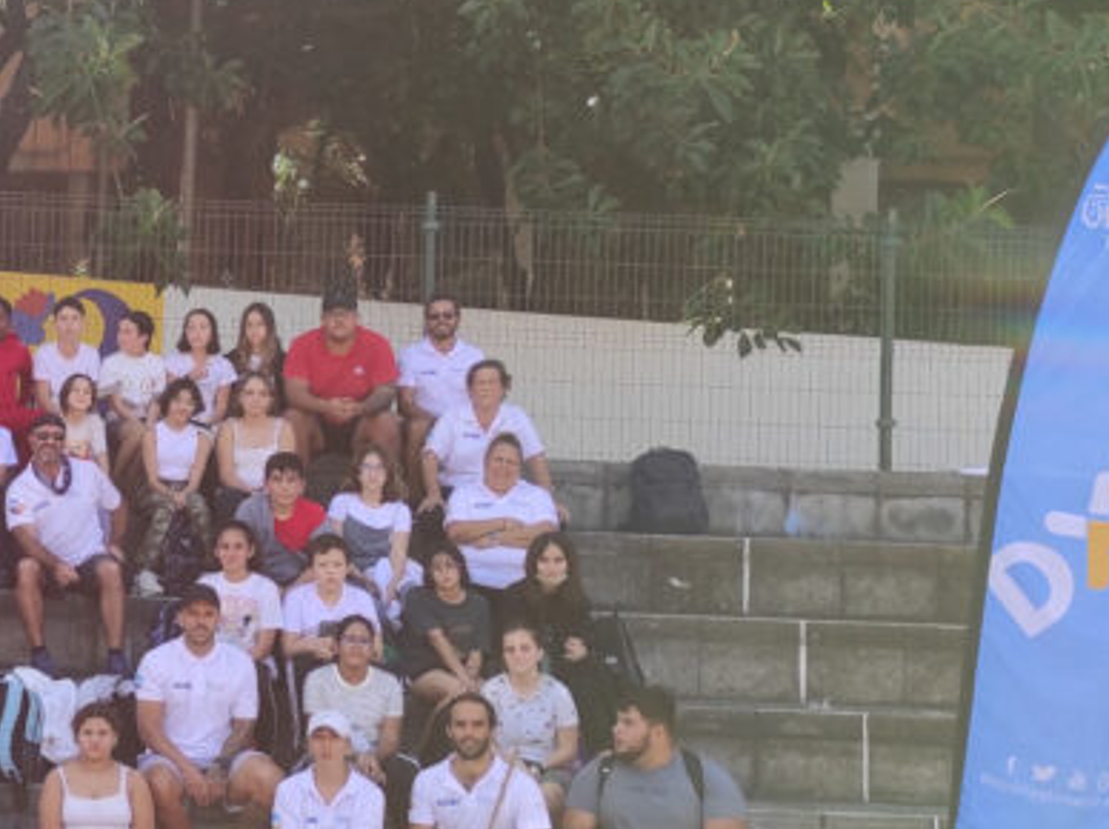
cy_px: 506
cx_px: -183
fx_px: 2112
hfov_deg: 26.5
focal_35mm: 66
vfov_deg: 22.2
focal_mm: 5.43
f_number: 1.89
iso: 100
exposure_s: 1/419
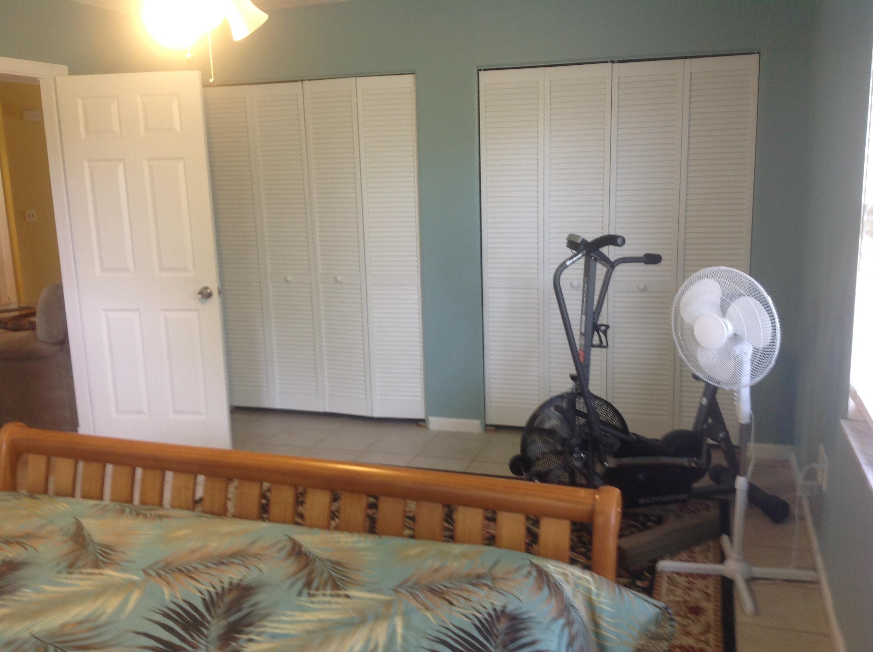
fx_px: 881
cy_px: 326
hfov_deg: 52.7
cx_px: 436
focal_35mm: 35
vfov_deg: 40.6
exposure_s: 1/15
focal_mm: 4.28
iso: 80
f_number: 2.4
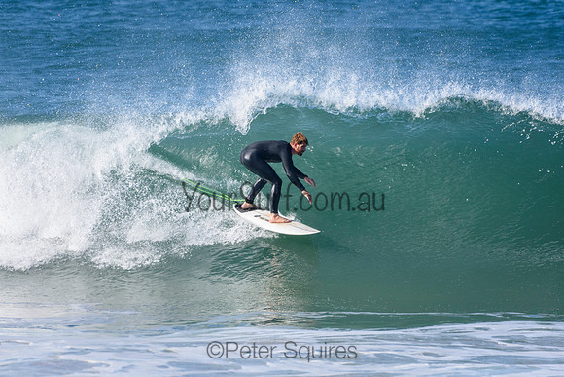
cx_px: 282
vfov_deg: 1.8
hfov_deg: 2.7
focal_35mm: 750
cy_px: 188
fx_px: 11754
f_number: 5.6
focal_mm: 500
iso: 800
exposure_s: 1/4000
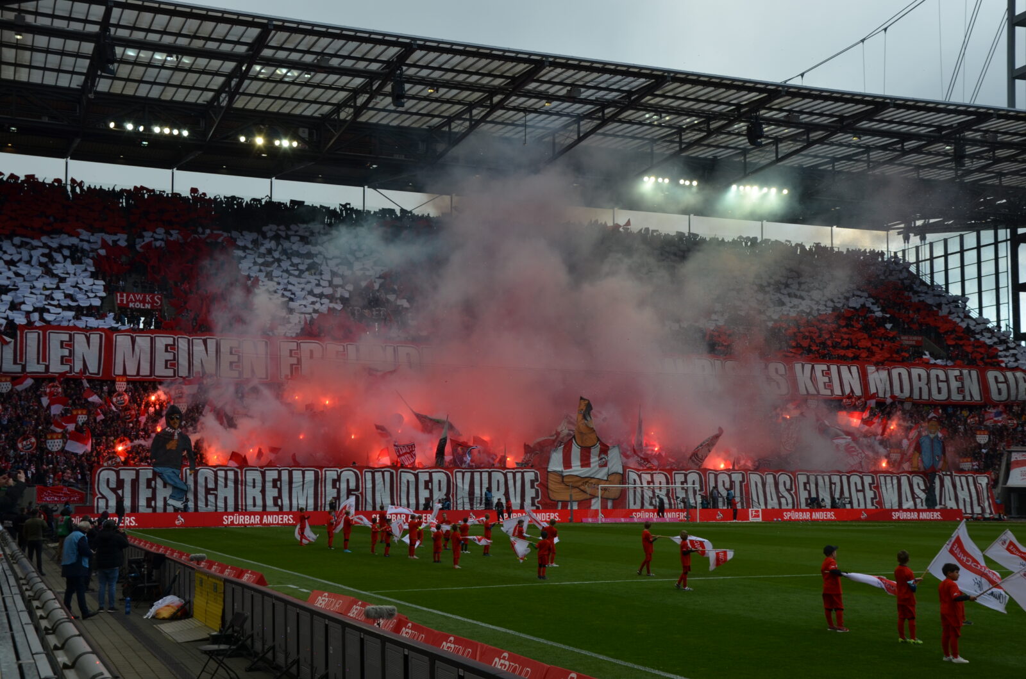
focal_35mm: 48
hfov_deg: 41.2
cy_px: 340
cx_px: 513
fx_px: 1365
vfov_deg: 28.0
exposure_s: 1/250
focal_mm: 32
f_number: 8
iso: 180
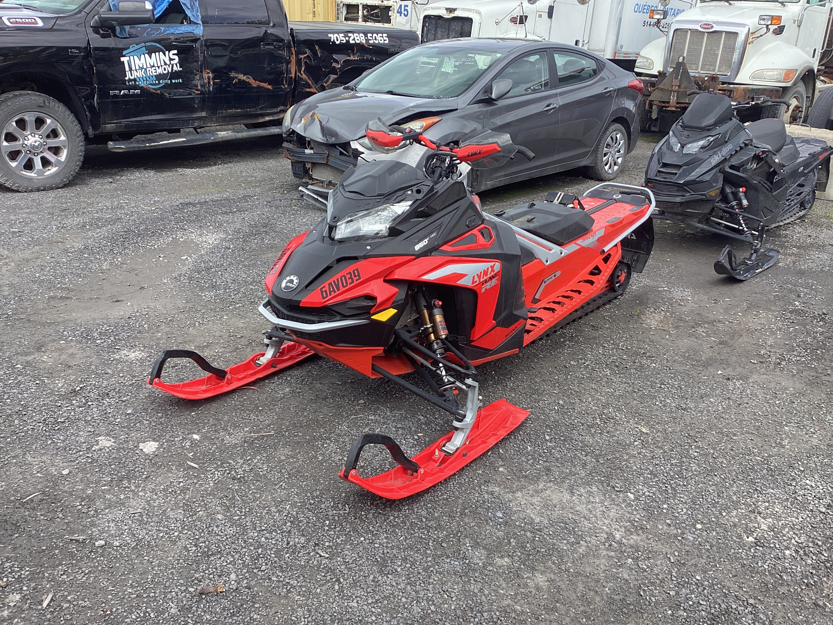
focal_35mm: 31
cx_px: 416
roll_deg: -0.8
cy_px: 312
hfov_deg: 58.4
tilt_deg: -20.2
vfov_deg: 45.4
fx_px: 746
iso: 25
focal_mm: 3.3
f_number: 2.4
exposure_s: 1/443
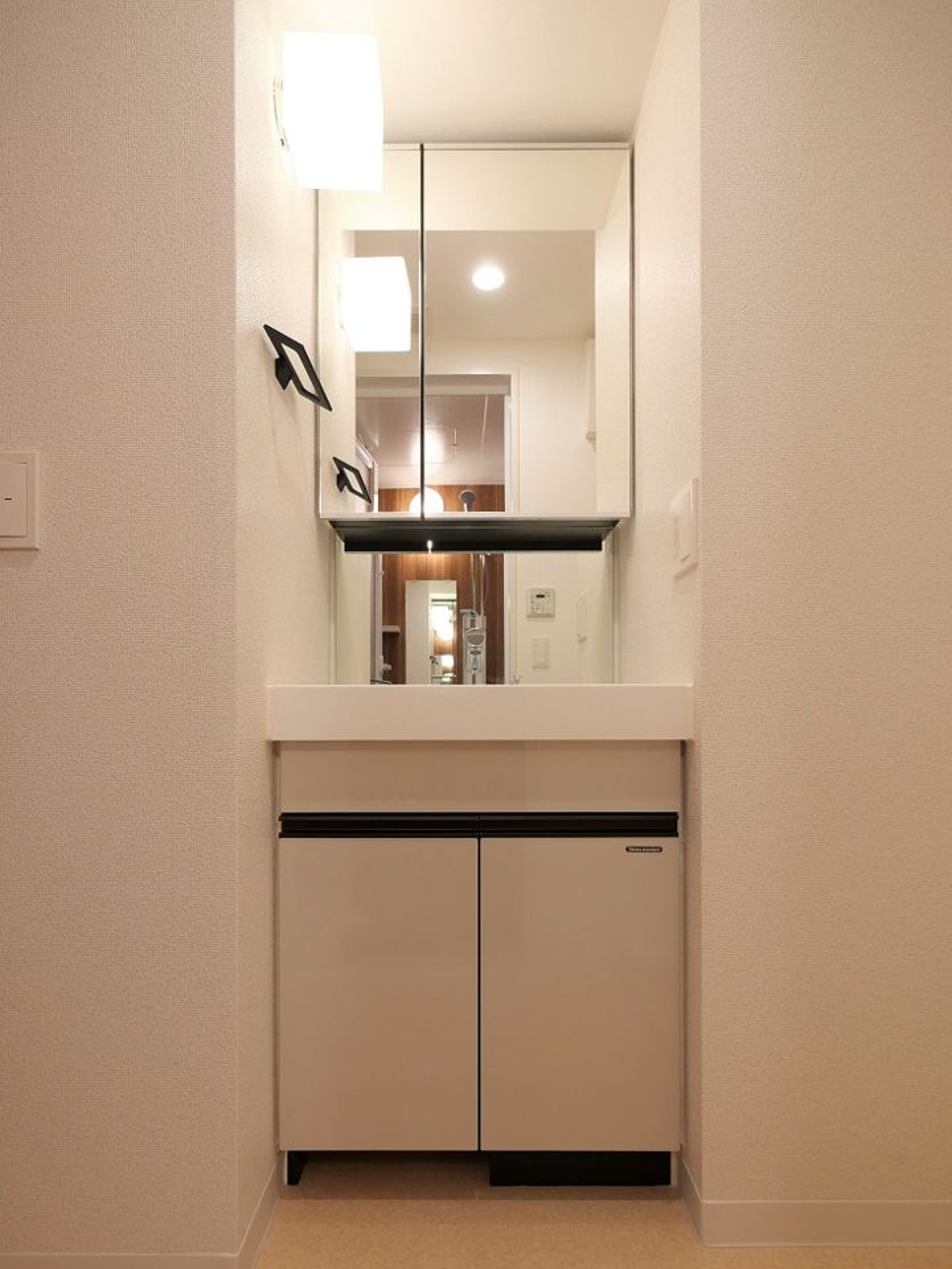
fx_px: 587
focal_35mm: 16
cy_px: 634
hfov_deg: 78.1
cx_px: 476
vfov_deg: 94.5
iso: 640
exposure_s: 1/50
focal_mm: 8
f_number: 4
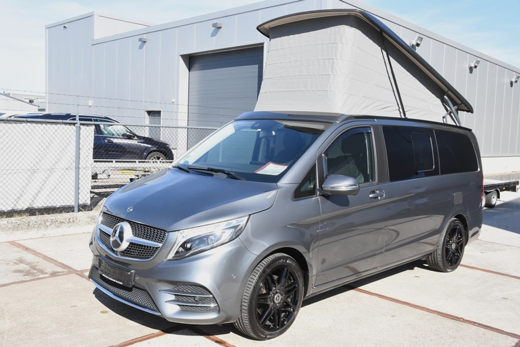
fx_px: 520
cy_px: 174
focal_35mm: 36
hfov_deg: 53.1
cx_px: 260
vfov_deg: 36.9
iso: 1600
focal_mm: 24
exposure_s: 1/640
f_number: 13
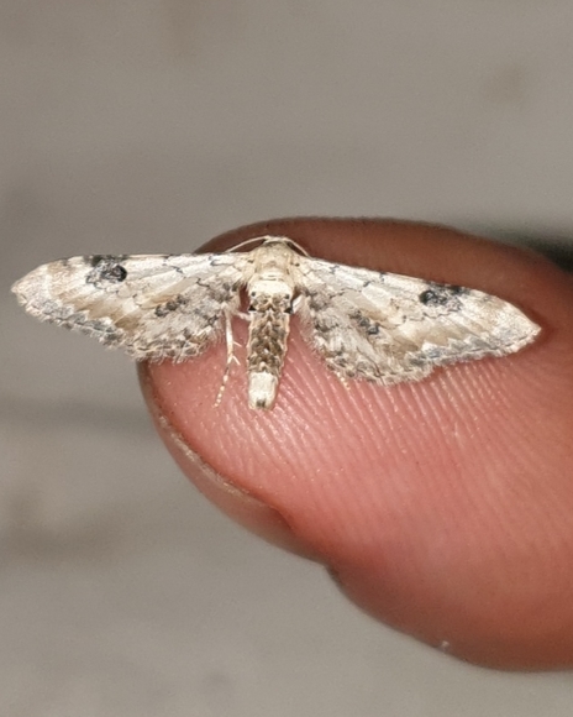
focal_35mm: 28
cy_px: 328
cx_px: 288
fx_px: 594
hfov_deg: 51.5
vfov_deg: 62.1
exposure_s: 1/519
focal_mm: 4.3
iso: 50
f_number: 1.5
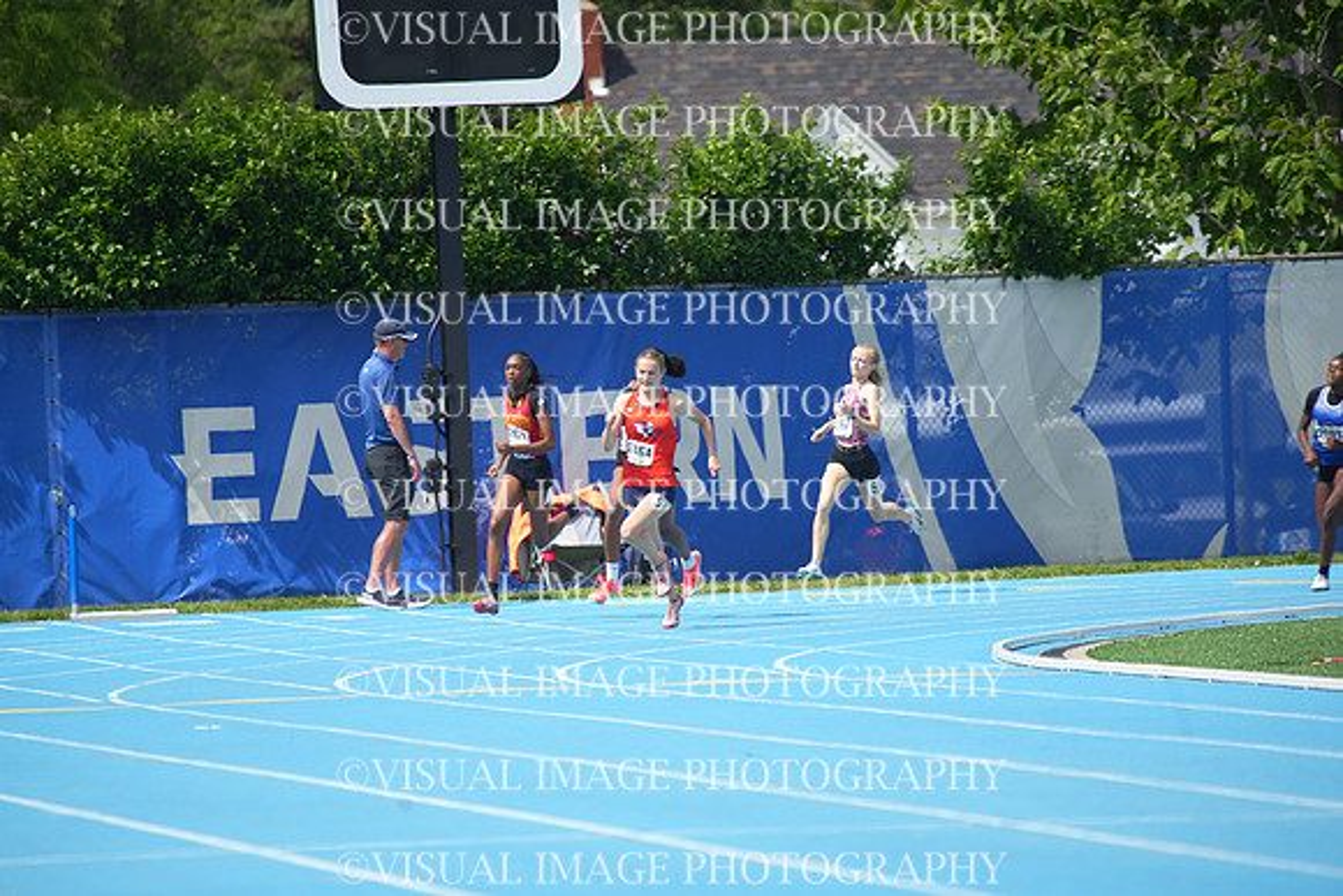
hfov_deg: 5.2
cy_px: 448
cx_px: 672
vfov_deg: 3.4
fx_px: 14925
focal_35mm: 400
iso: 320
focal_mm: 400
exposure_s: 1/1250
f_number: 6.3
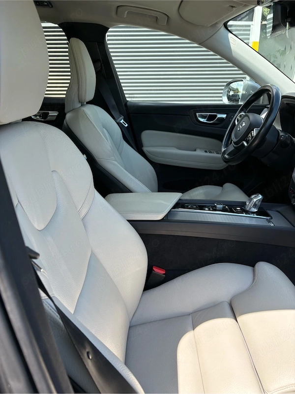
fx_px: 295
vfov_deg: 67.3
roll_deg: +0.2
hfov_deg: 53.1
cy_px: 197
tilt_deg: -19.8
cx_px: 148
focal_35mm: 26
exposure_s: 1/810
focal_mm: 5.96
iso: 64
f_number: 1.6
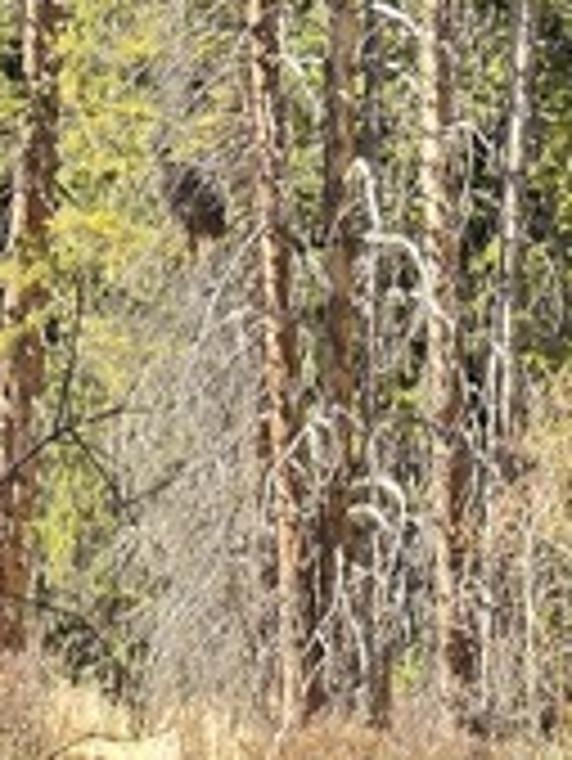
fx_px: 3059
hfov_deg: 10.7
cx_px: 338
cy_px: 1471
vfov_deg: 12.6
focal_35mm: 139
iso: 80
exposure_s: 1/952
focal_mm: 5.4
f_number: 1.8
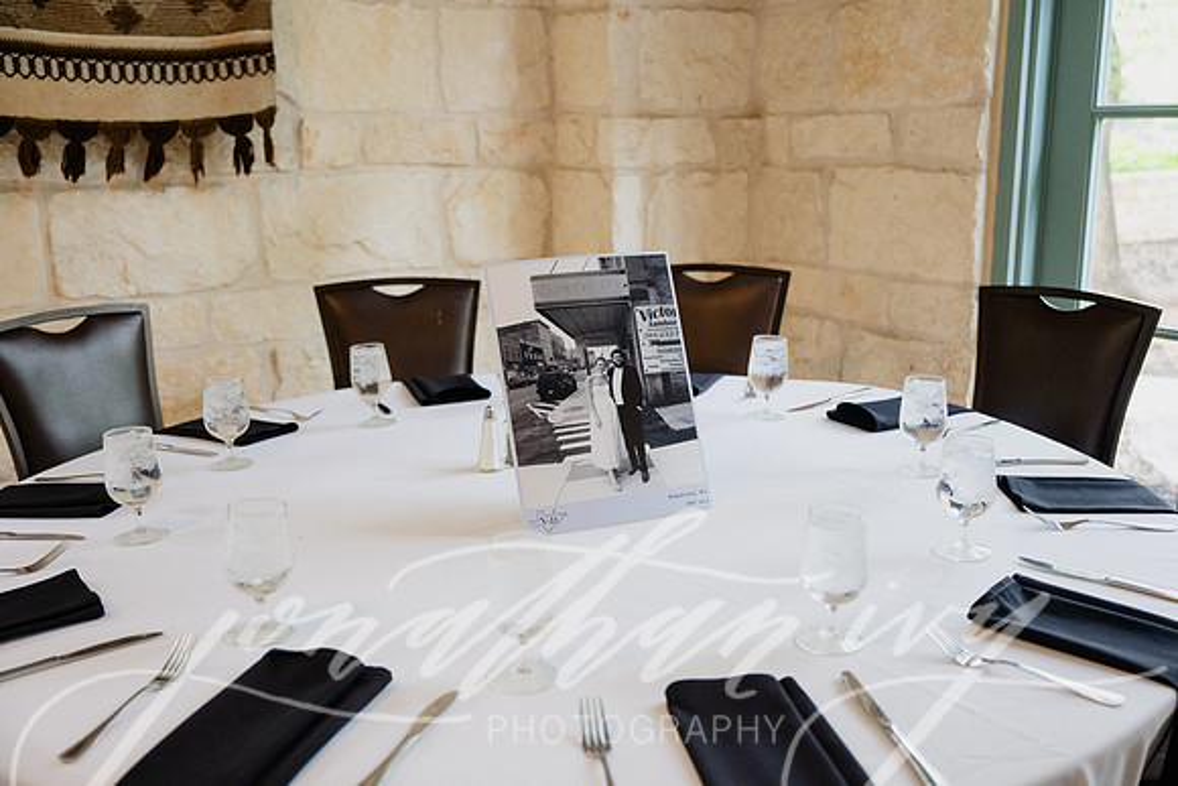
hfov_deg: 55.1
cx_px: 589
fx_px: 1129
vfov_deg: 38.4
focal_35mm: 34
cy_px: 393
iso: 2500
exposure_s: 1/125
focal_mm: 34.5
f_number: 2.8
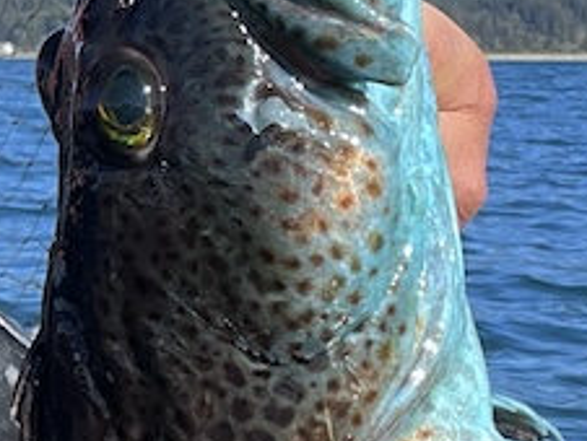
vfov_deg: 12.1
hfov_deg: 15.4
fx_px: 2071
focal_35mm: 122
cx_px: -166
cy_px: 88
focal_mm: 2.71
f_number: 2.2
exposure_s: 1/720
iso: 32
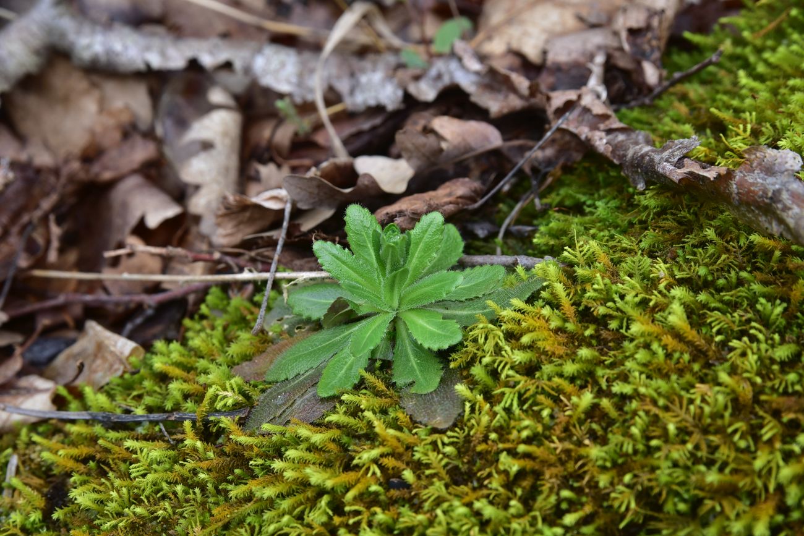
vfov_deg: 27.0
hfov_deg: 39.6
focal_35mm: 50
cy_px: 268
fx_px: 1117
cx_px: 402
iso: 500
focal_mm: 50
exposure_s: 1/125
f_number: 10
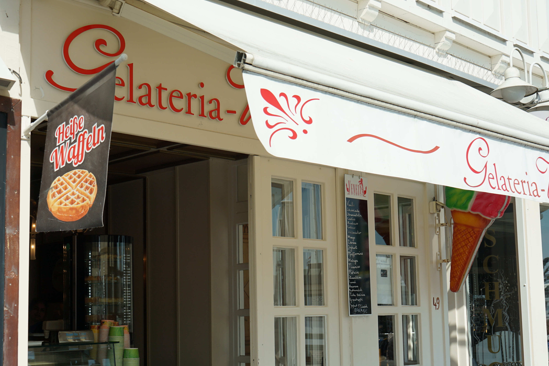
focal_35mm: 54
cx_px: 226
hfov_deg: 36.8
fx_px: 823
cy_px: 222
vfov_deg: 25.0
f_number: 8
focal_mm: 36
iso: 100
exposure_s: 1/320
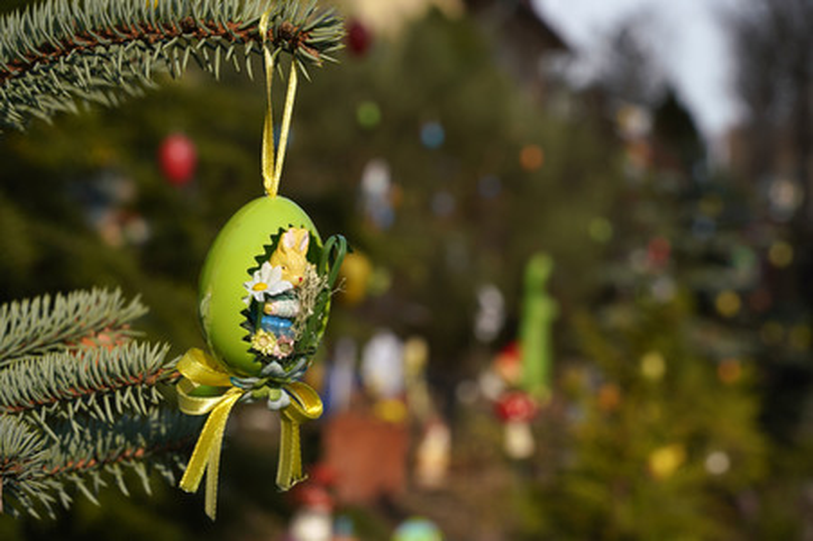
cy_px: 270
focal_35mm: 63
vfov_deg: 21.5
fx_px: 1422
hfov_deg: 31.9
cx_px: 406
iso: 160
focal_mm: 63
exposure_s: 1/400
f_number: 8
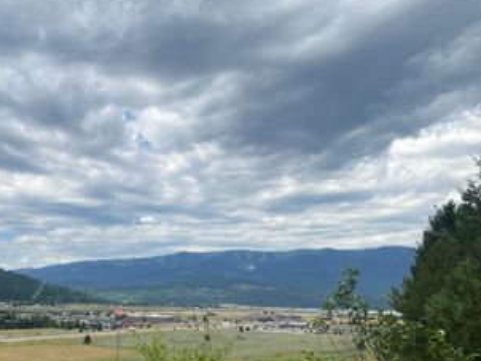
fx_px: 598
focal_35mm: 43
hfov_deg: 41.7
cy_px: 287
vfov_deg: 32.7
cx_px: 88
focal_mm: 4.25
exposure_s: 1/2268
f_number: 1.8
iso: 32
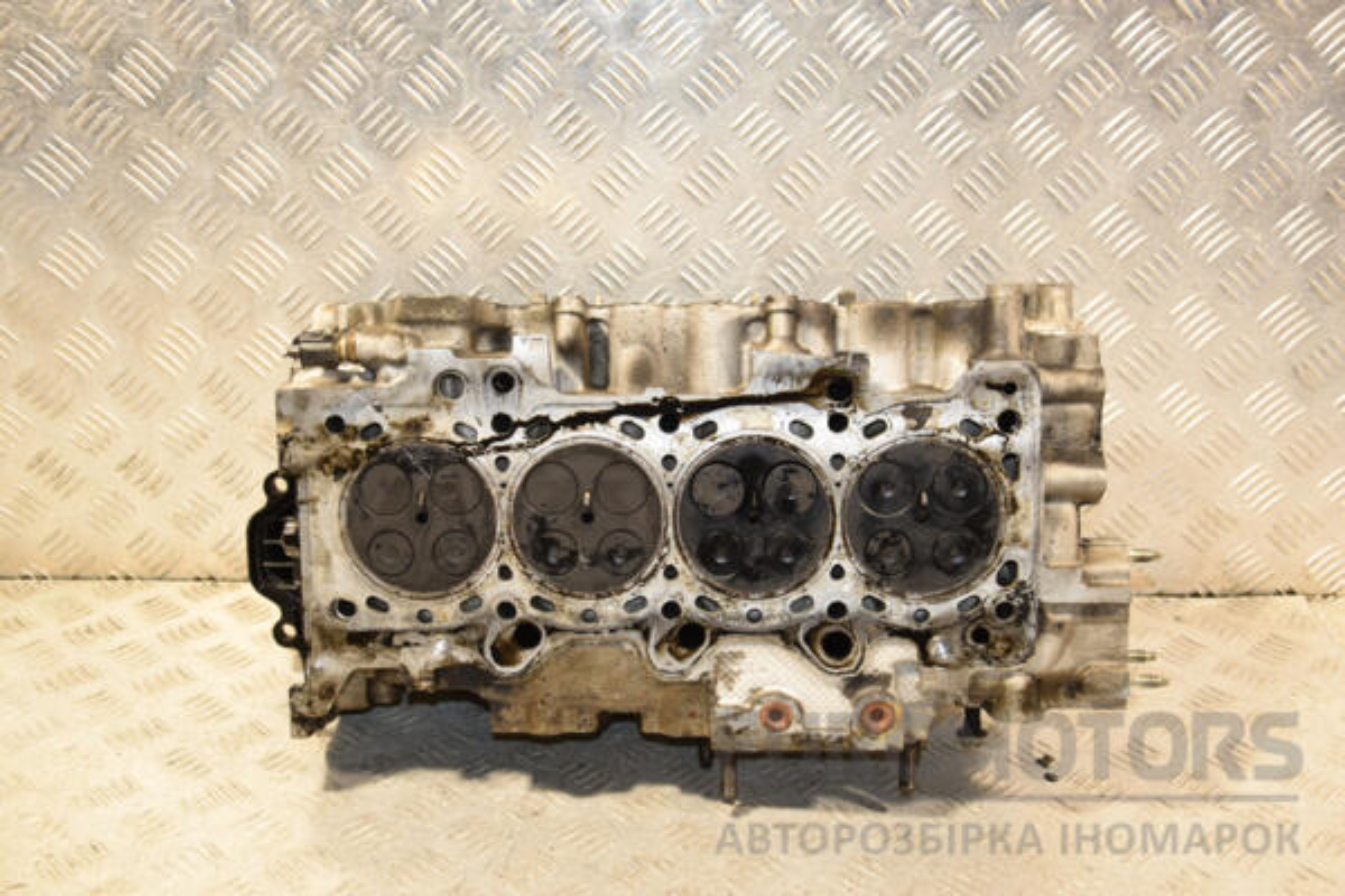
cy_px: 448
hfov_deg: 41.1
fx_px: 1793
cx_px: 672
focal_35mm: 48
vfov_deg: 28.1
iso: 800
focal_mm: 32
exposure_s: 1/160
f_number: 5
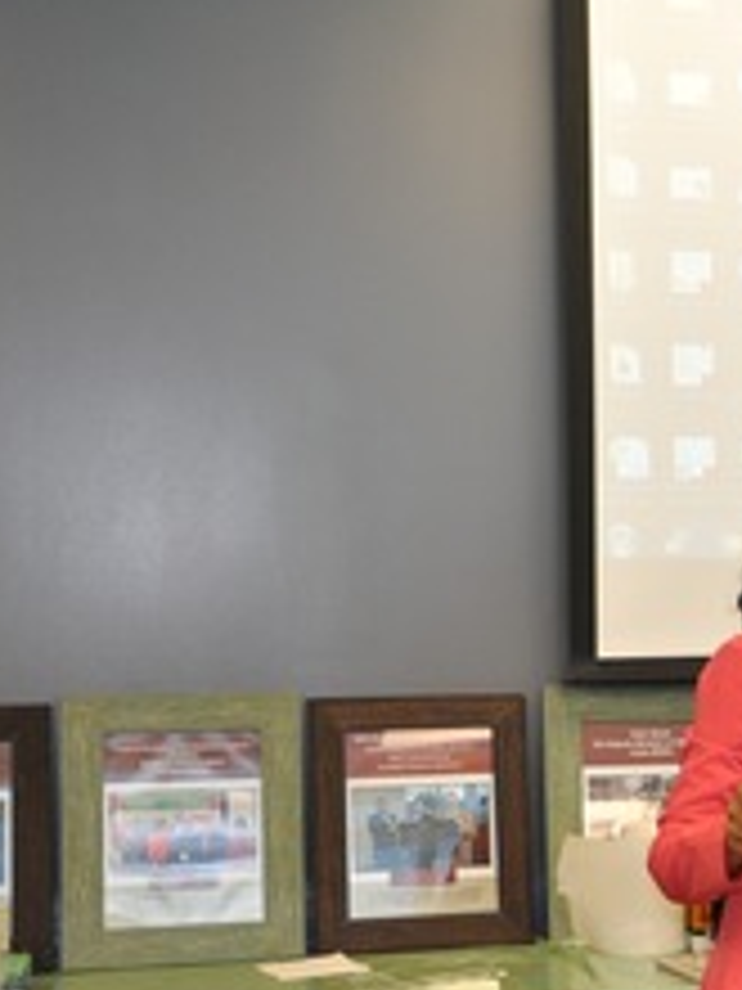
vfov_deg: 23.0
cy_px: 621
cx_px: 998
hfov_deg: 16.3
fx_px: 2429
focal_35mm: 85
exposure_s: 1/125
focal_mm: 26
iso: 800
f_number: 4
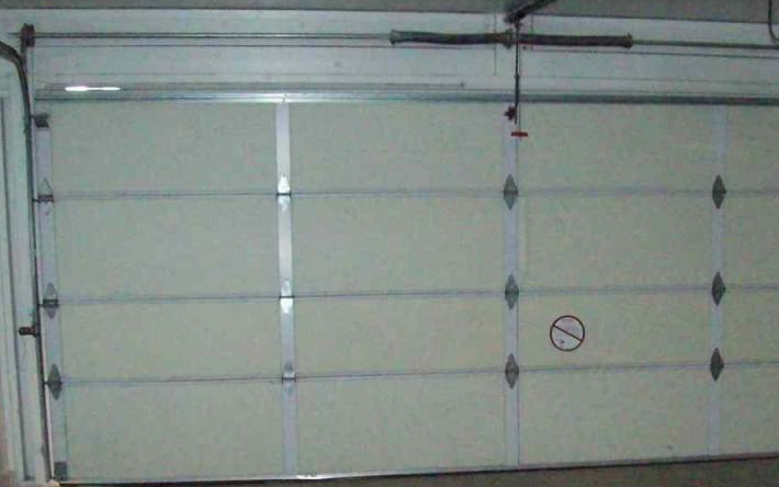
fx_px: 1168
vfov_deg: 23.3
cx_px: 458
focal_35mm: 55
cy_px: 374
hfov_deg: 36.8
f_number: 2.7
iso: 800
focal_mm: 6
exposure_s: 1/64
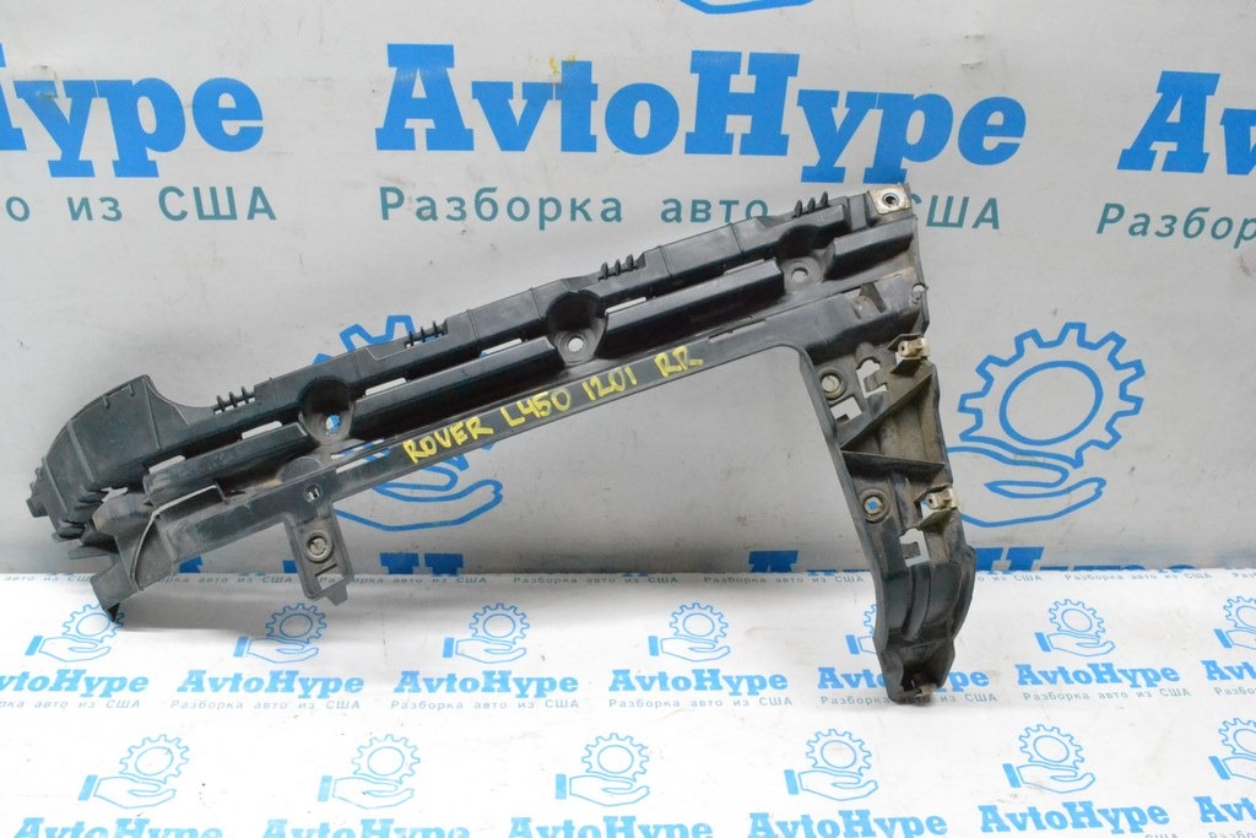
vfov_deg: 43.6
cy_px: 419
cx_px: 628
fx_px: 1047
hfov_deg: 61.9
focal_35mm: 30
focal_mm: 20
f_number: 10
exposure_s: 1/125
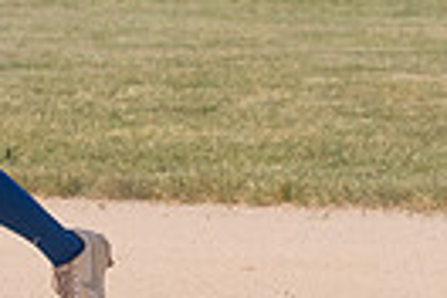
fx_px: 11000
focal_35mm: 886
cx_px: -102
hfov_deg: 2.3
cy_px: -51
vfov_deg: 1.6
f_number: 5.6
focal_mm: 135
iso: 250
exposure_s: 1/1600
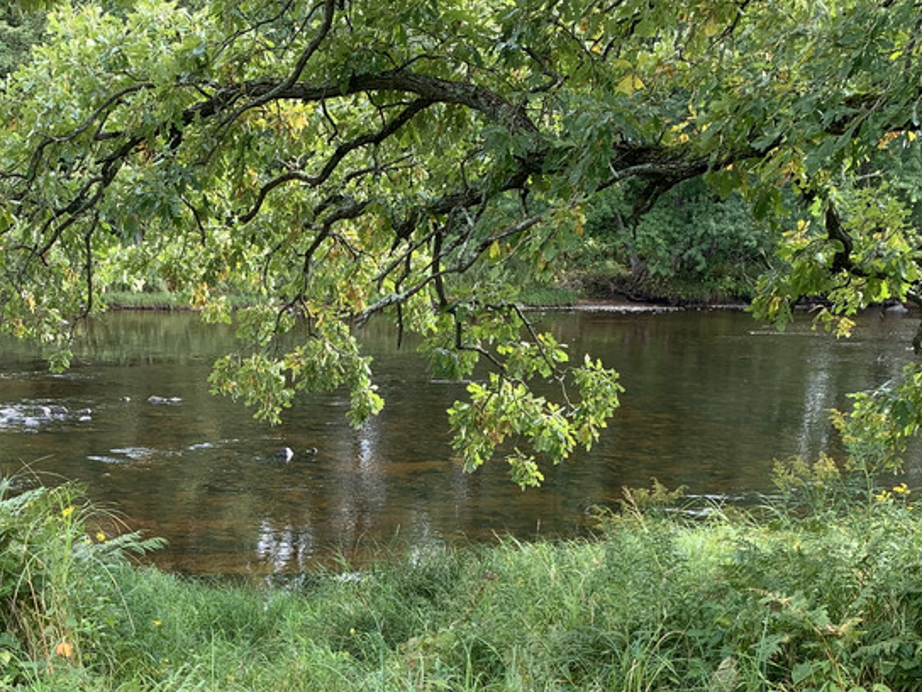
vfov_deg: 27.5
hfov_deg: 37.2
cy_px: 622
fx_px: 1358
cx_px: 328
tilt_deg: -17.3
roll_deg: -1.4
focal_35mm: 51
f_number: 1.8
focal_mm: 4.25
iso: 25
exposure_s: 1/308
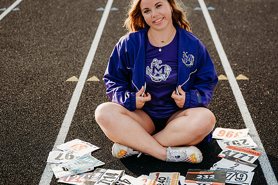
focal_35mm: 74
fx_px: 571
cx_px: 174
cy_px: 79
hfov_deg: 27.3
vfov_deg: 18.4
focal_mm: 53
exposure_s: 1/1250
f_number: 2.8
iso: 200
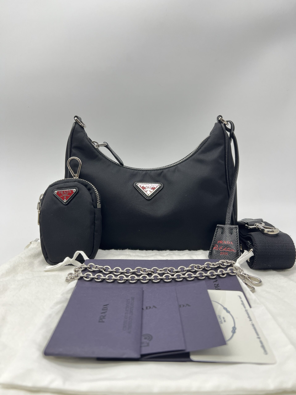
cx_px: 148
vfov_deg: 67.3
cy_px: 198
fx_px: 296
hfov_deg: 53.1
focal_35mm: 26
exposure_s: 1/100
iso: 64
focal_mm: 5.7
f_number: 1.5
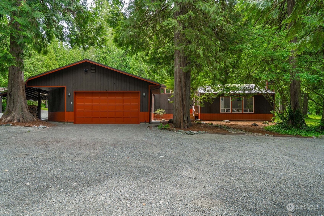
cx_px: 162
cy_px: 108
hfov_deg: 73.7
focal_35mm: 24
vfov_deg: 53.1
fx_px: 216
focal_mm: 24
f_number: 6.7
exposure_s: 1/30
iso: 160
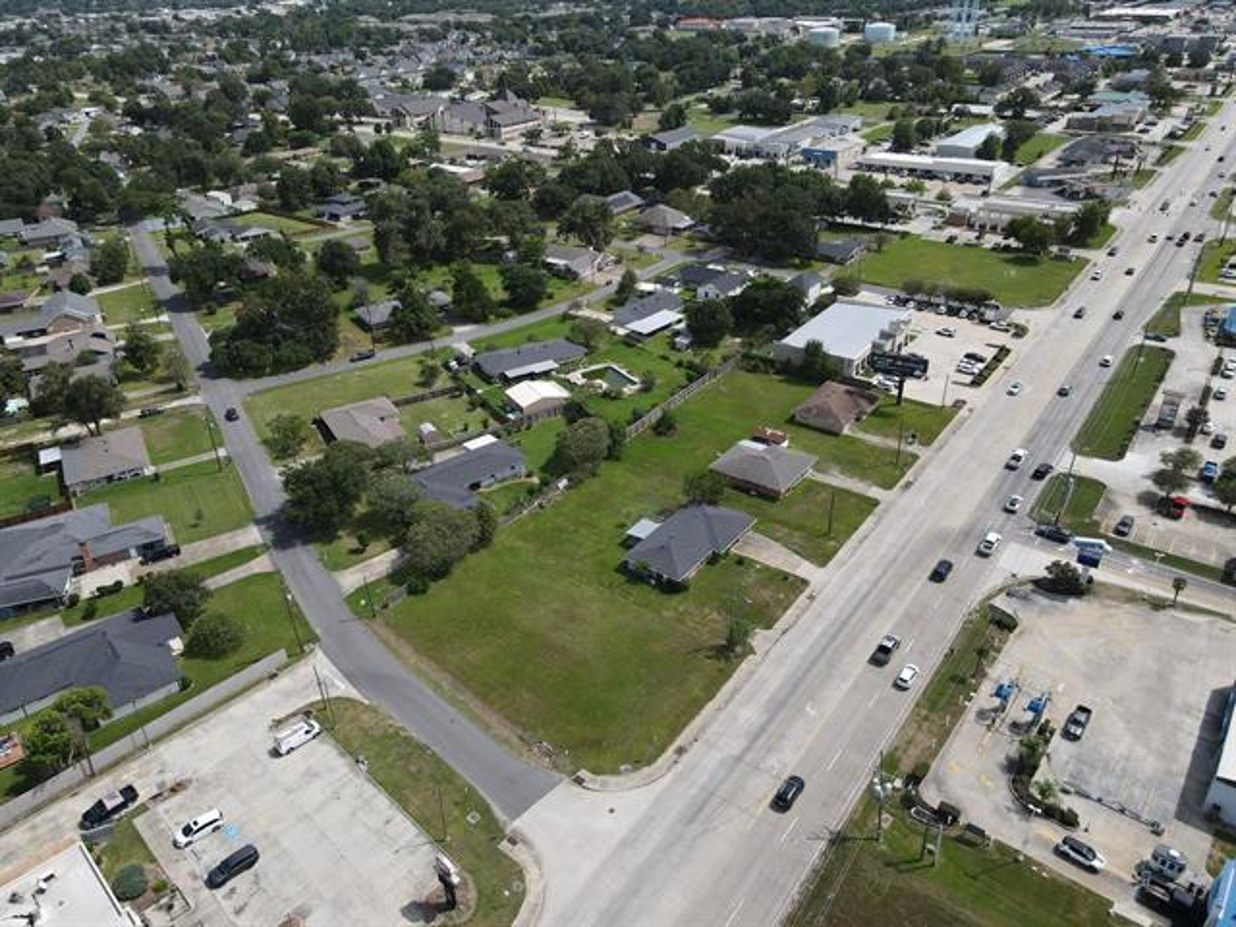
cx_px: 618
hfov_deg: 71.6
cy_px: 464
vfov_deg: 56.8
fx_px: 857
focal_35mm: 24
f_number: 2.8
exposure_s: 1/725
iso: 110
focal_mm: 4.5
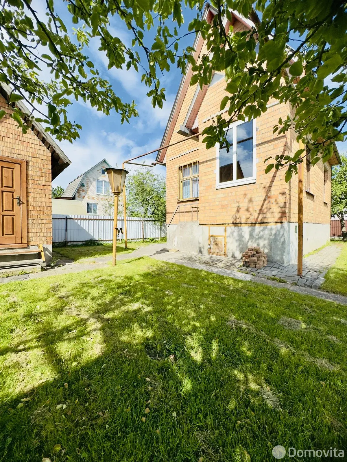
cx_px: 174
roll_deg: -0.8
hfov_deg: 85.7
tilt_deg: +0.1
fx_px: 187
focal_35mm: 14
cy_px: 231
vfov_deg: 102.1
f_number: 2.2
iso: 50
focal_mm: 2.22
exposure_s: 1/2208
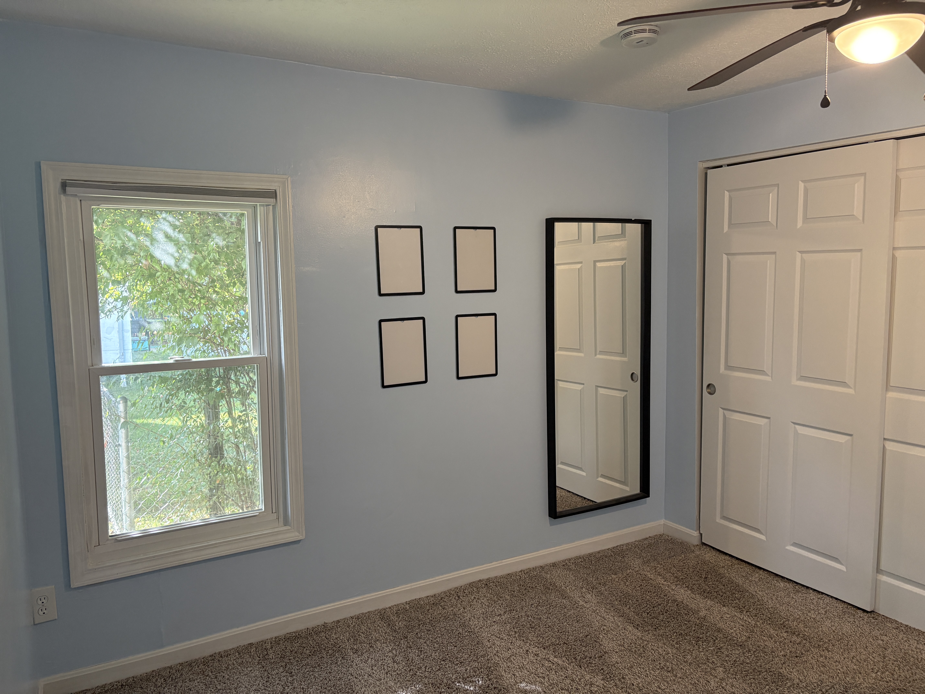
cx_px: 462
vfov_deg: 53.1
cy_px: 347
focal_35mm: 26
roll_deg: +1.1
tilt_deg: -5.4
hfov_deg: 67.3
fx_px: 695
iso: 200
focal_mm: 5.96
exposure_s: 1/60
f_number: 1.6
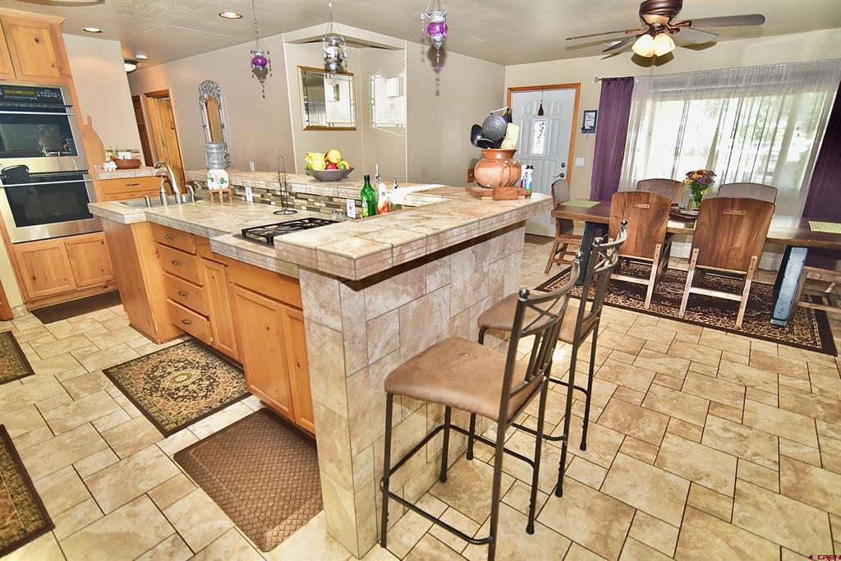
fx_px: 421
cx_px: 420
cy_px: 280
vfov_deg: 67.4
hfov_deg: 90.0
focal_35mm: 18
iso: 400
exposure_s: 1/80
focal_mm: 18
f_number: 3.5
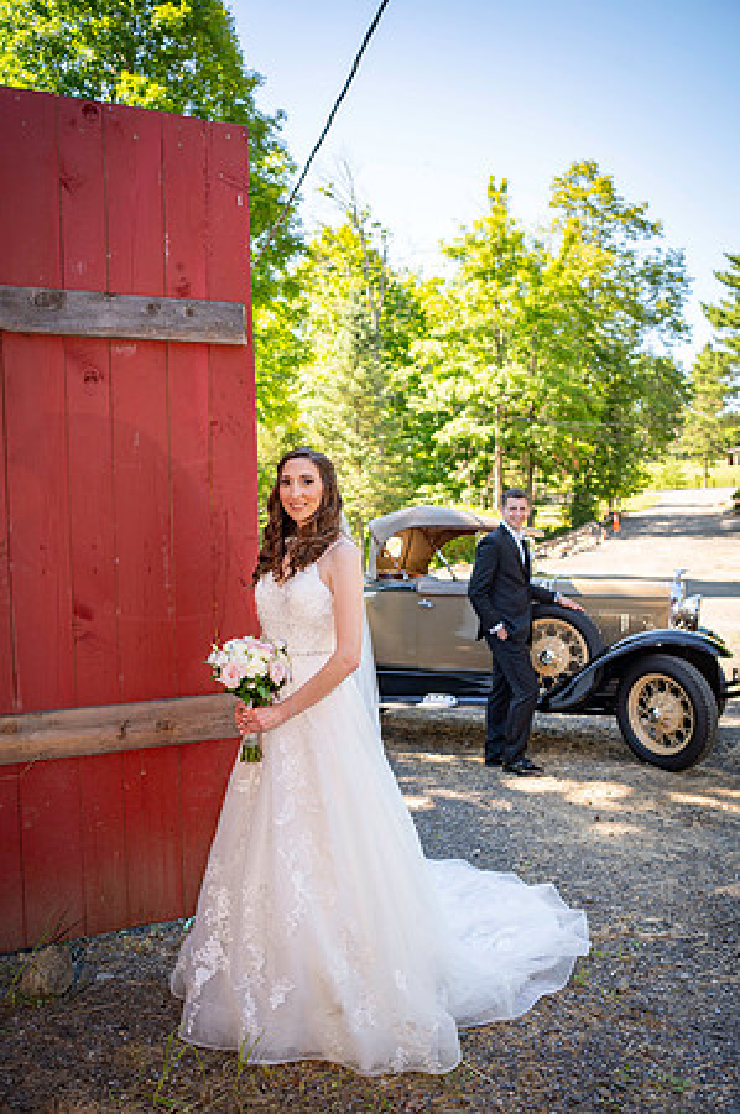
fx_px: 958
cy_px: 557
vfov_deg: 60.3
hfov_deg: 42.2
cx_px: 370
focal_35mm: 31
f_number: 3.2
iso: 100
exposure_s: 1/320
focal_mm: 31
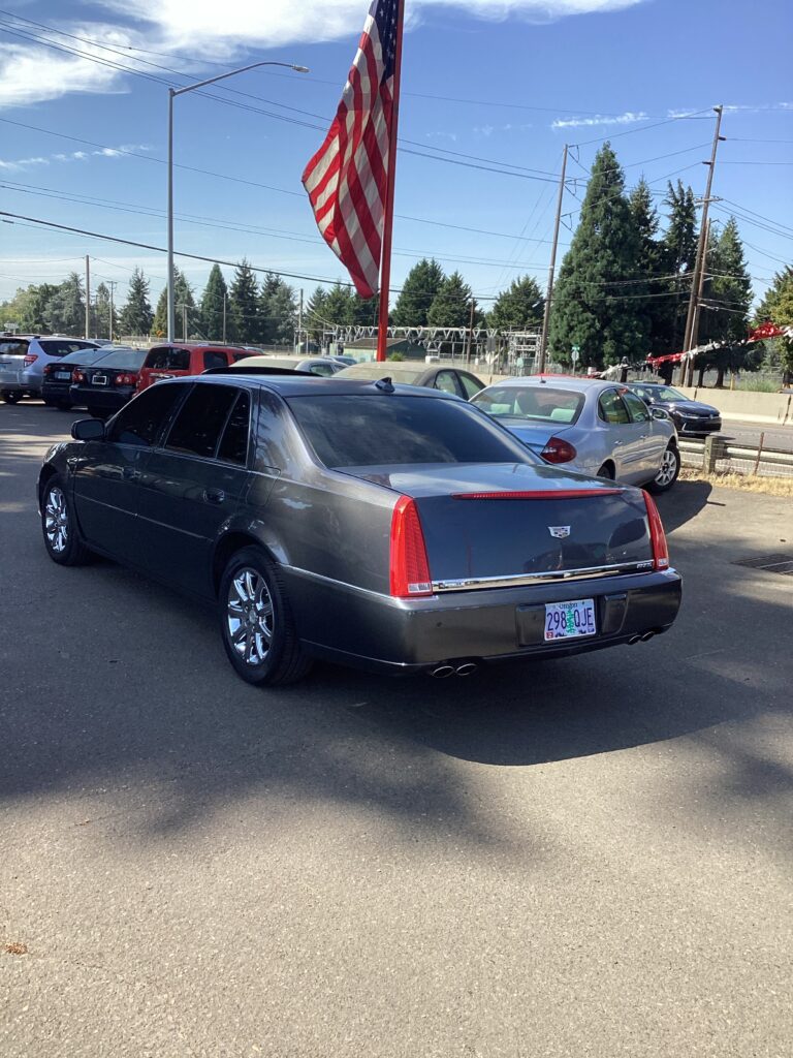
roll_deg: -3.6
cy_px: 529
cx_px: 396
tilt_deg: -11.2
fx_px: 947
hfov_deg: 45.4
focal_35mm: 31
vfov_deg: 58.4
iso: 25
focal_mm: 3.3
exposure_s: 1/754
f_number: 2.4
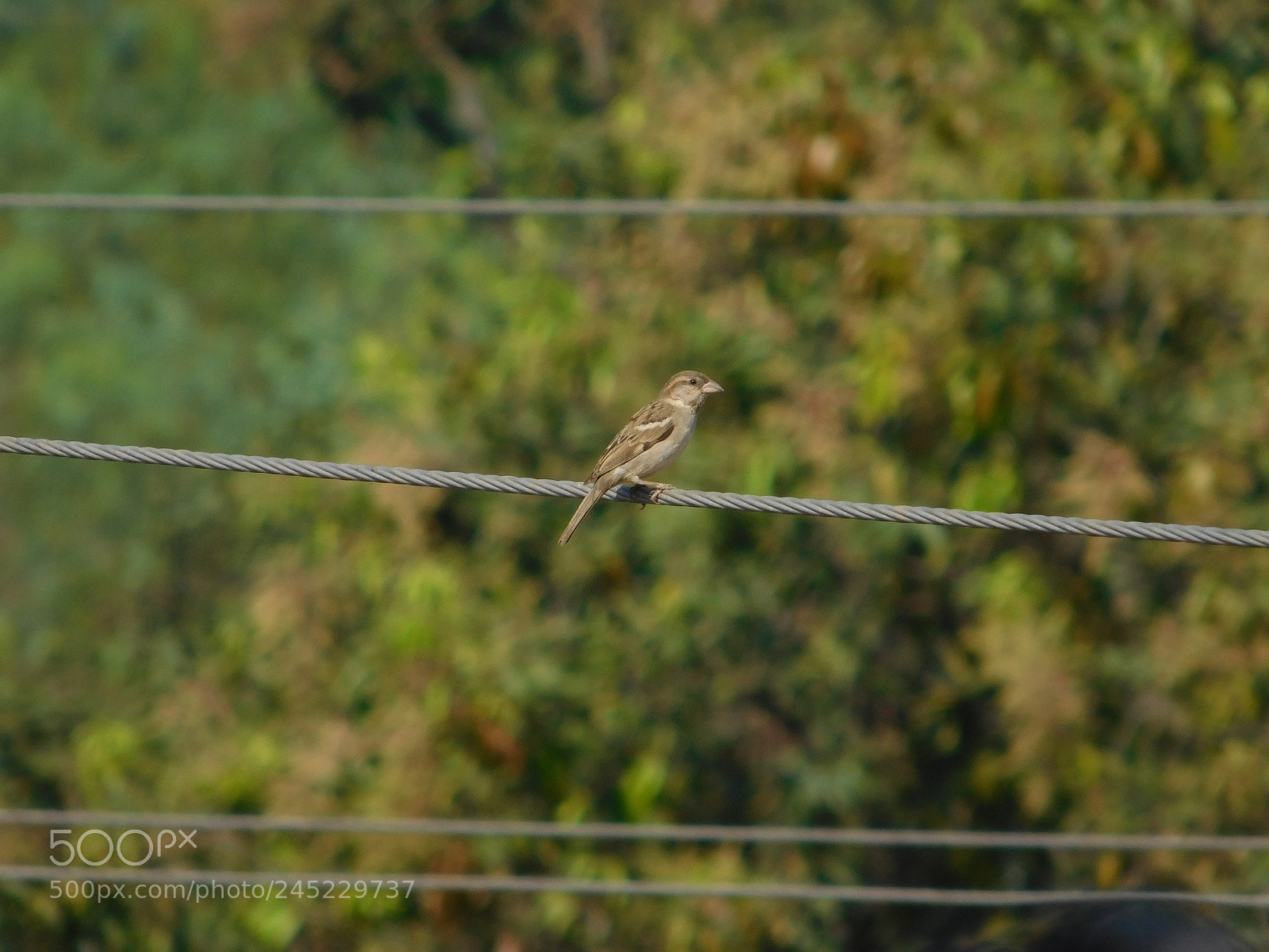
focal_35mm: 855
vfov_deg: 1.7
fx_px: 31344
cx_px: 634
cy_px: 476
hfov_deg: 2.3
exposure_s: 1/500
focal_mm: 152
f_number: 6.5
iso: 125
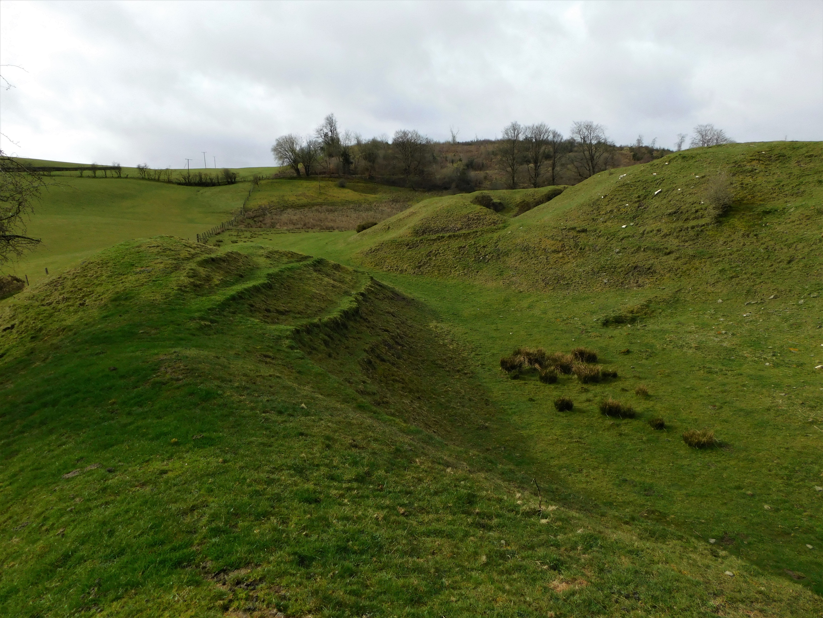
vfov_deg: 58.9
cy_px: 309
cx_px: 412
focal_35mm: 23
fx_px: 547
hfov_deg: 73.9
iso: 125
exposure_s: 1/1250
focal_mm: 4
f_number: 3
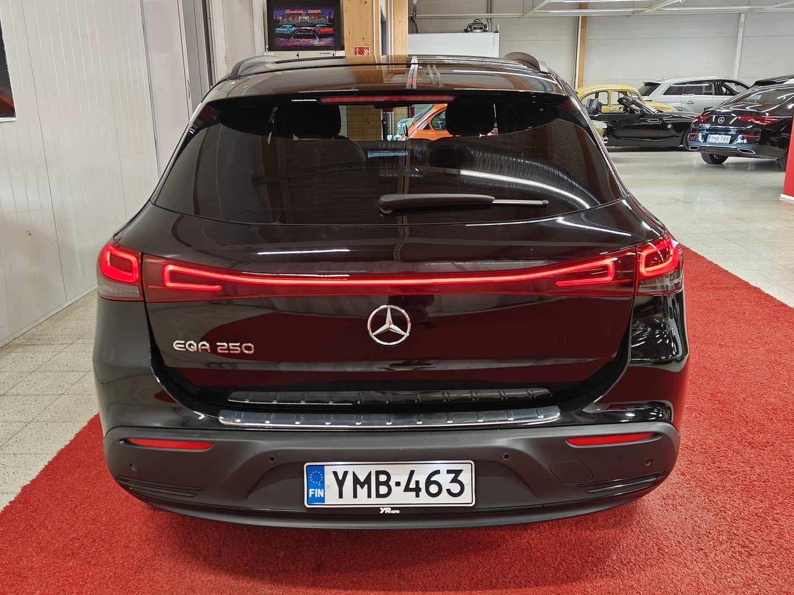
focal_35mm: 31
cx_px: 397
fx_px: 711
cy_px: 298
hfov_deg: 58.4
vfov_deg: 45.4
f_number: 1.8
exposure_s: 1/60
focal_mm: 5.59
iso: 100
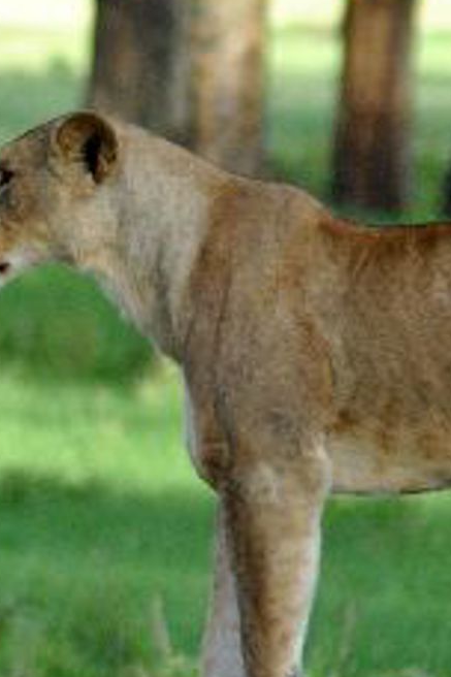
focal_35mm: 1050
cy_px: 463
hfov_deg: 1.3
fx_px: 19740
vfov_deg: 2.0
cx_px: -40
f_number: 5.6
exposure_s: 1/500
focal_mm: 300
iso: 900
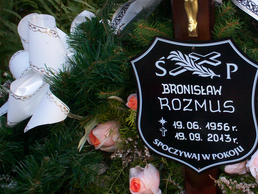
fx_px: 477
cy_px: 89
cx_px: 209
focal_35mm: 64
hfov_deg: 29.5
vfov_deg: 22.9
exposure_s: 1/60
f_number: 4.5
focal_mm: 6
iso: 140
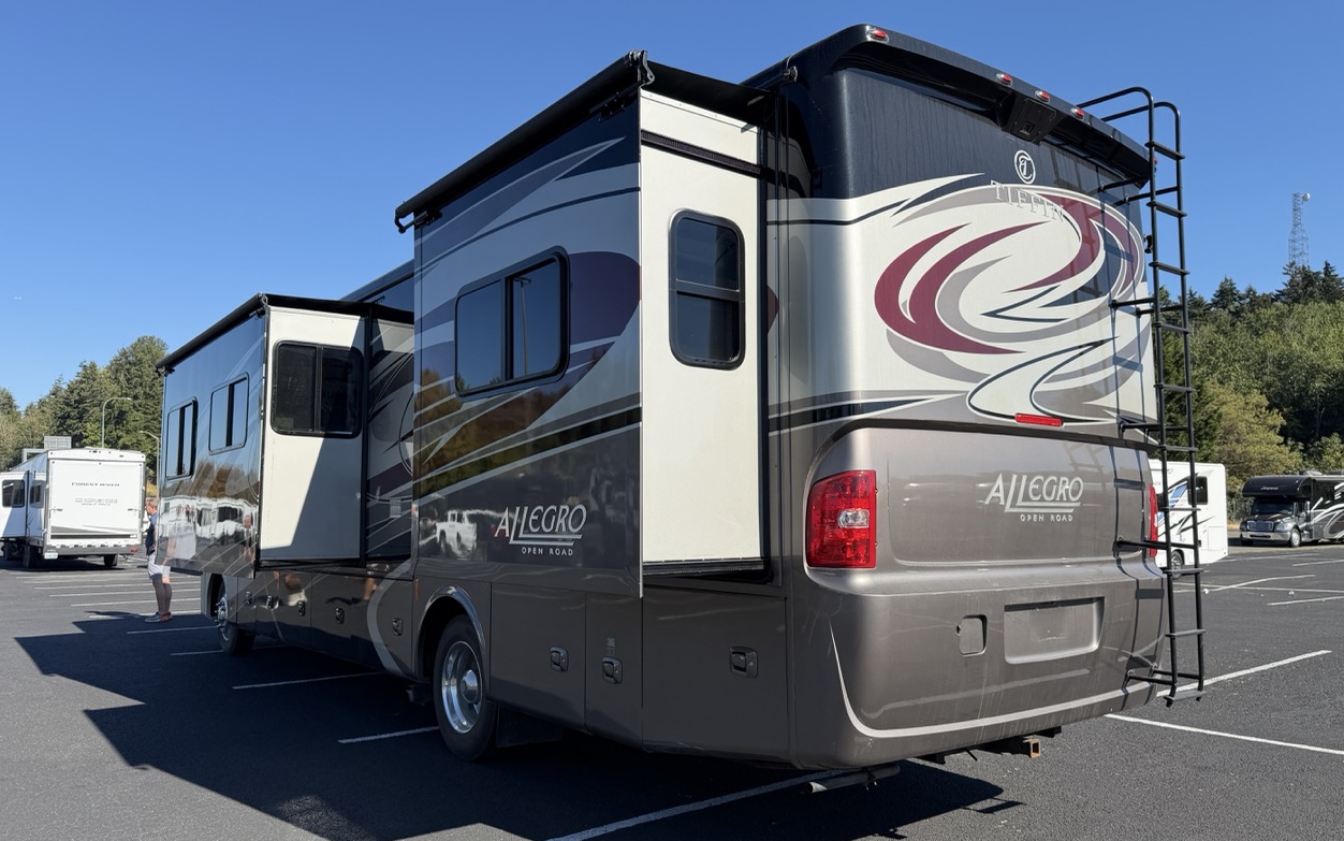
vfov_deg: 47.6
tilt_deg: +5.6
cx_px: 685
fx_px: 953
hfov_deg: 70.4
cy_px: 448
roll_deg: +0.1
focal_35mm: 26
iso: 80
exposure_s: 1/3145
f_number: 1.78
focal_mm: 6.76
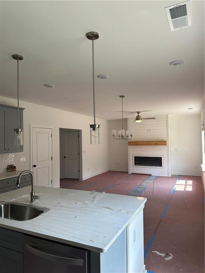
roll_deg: +0.6
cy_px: 136
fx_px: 190
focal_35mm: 24
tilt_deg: +0.3
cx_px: 102
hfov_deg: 56.8
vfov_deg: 71.6
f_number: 1.78
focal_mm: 6.86
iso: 80
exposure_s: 1/250
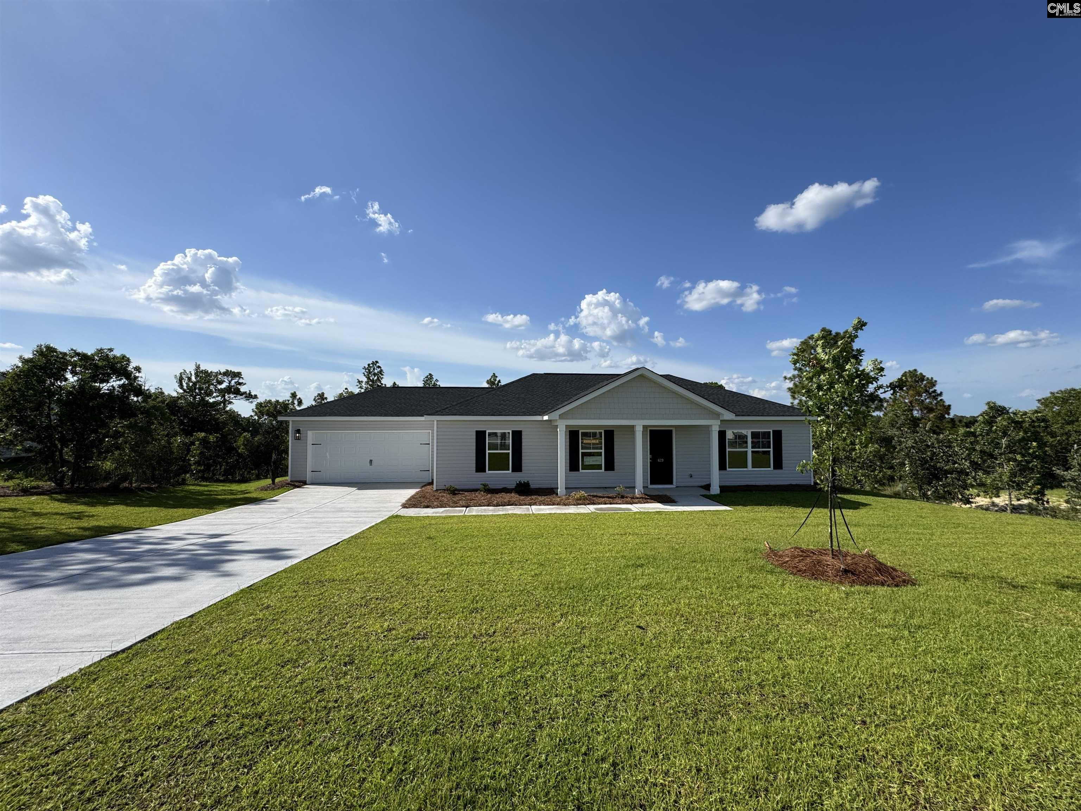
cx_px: 540
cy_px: 406
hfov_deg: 102.1
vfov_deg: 85.7
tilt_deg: +2.0
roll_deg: -0.6
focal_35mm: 14
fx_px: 437
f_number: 2.2
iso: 50
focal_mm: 2.22
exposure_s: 1/2674
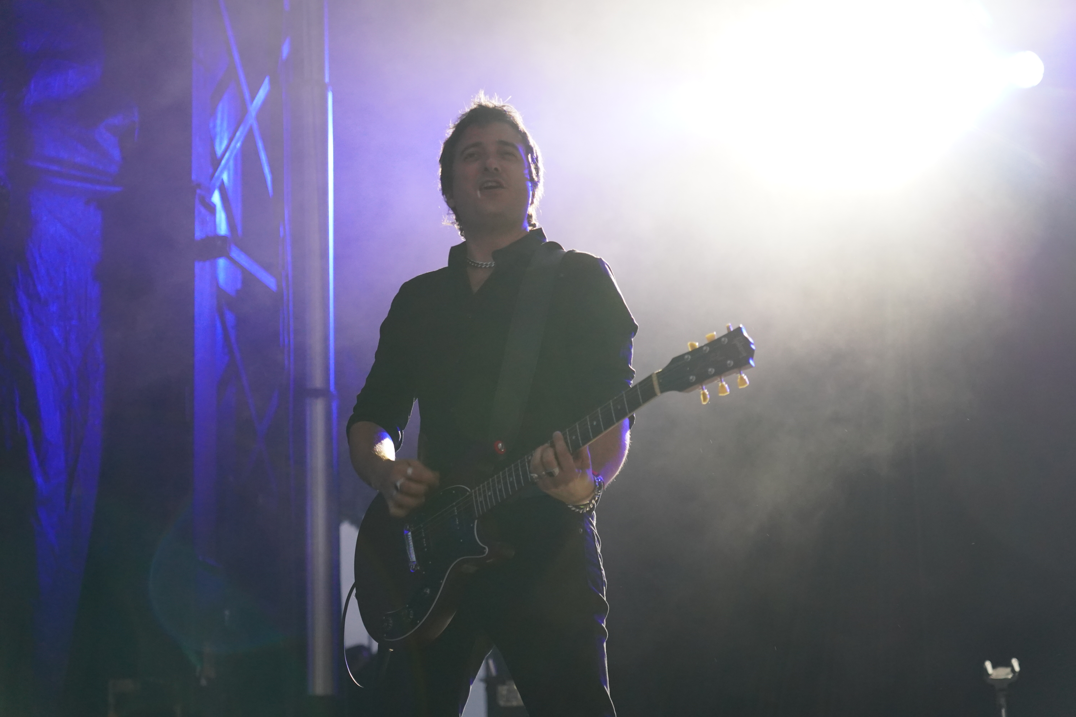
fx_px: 2301
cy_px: 358
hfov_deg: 26.3
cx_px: 538
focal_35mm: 77
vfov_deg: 17.7
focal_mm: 77
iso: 4000
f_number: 4
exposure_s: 1/160
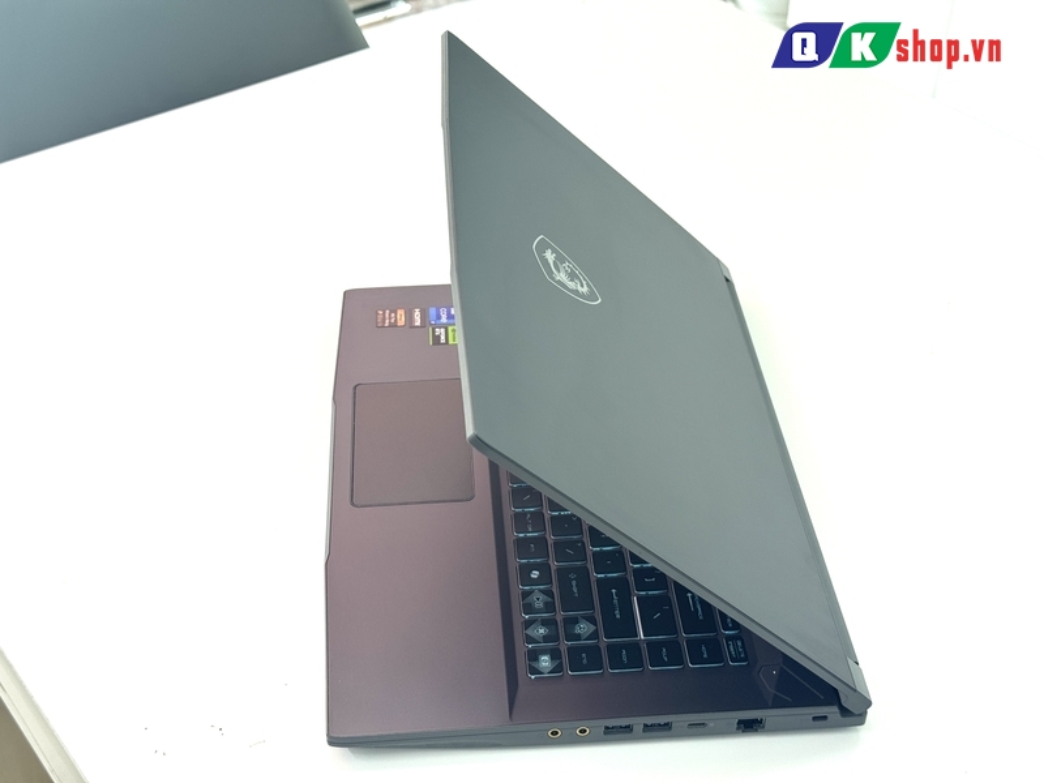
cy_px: 392
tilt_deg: -38.9
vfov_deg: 30.3
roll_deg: +0.5
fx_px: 1448
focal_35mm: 48
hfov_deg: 39.7
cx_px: 522
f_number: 1.78
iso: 50
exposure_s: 1/127
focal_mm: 6.76
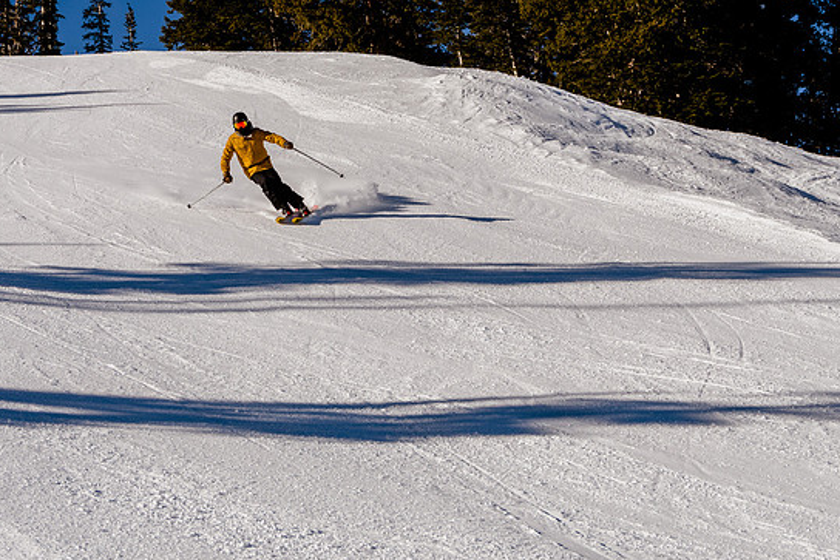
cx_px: 365
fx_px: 2987
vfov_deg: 10.7
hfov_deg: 16.0
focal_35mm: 128
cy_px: 174
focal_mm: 60
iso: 160
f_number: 8
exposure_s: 1/1250
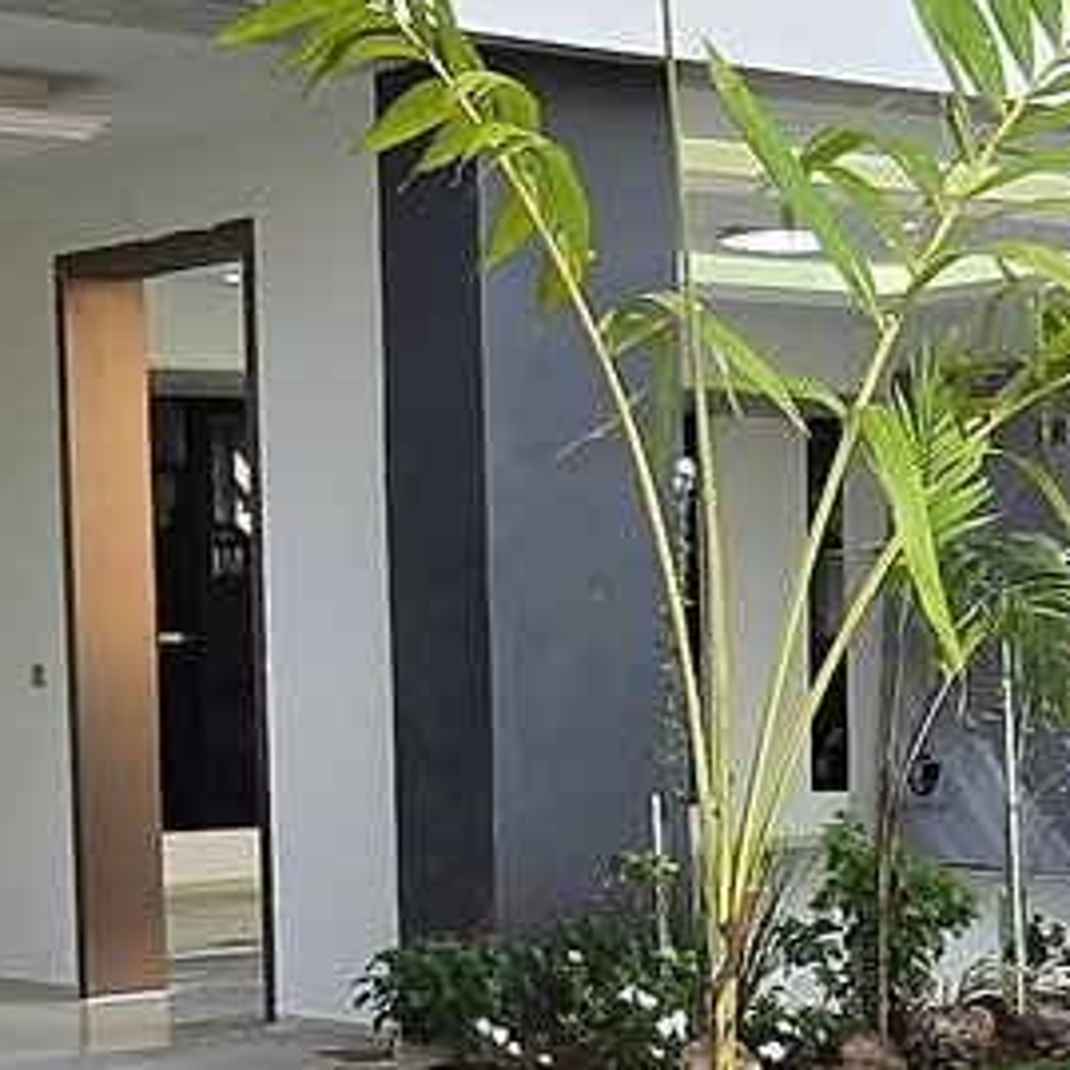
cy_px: 865
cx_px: 1002
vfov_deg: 18.9
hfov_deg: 18.7
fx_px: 3182
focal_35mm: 91
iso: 40
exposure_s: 1/100
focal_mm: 1.7
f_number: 2.2
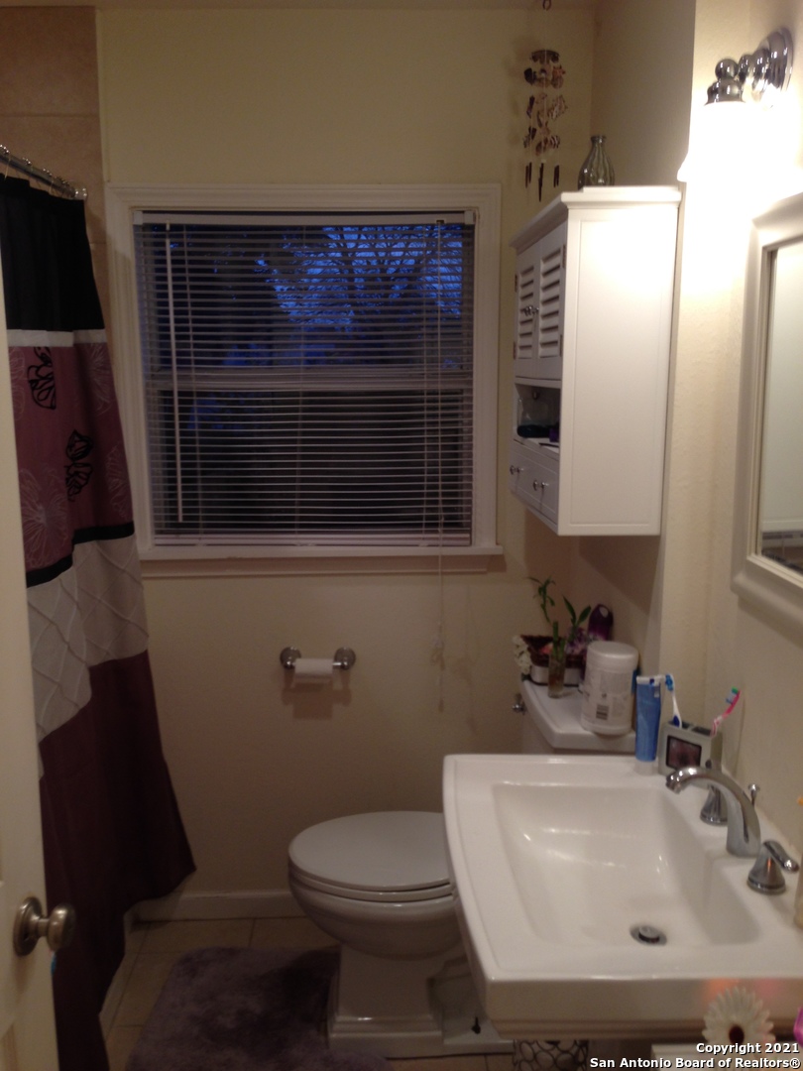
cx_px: 402
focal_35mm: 33
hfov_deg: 42.9
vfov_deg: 55.4
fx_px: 1021
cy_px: 536
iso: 50
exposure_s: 1/24
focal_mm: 4.12
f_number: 2.4
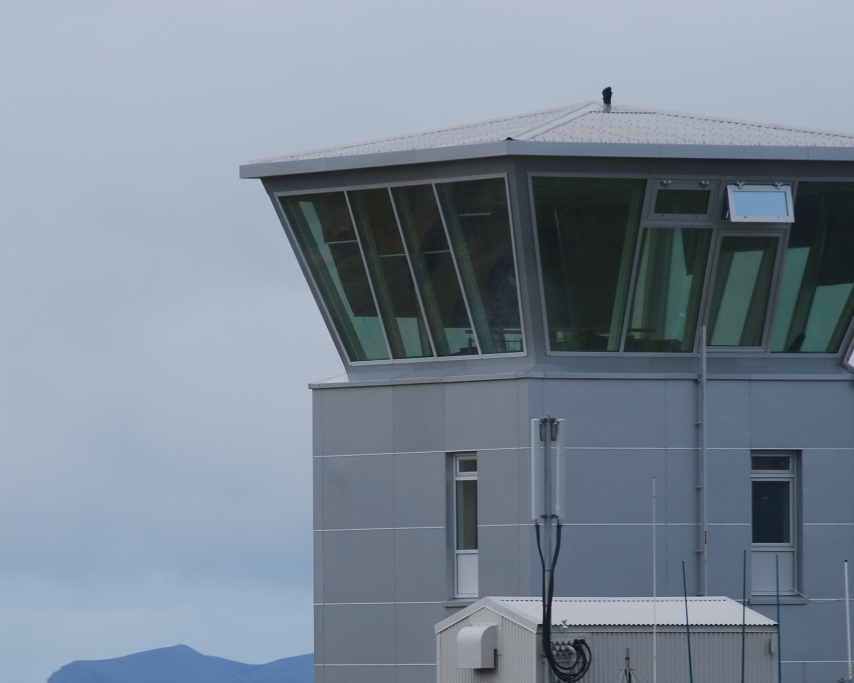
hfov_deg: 5.1
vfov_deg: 4.1
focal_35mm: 380
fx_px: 9606
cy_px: 523
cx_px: 369
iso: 100
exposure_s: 1/160
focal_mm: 130
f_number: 5.6
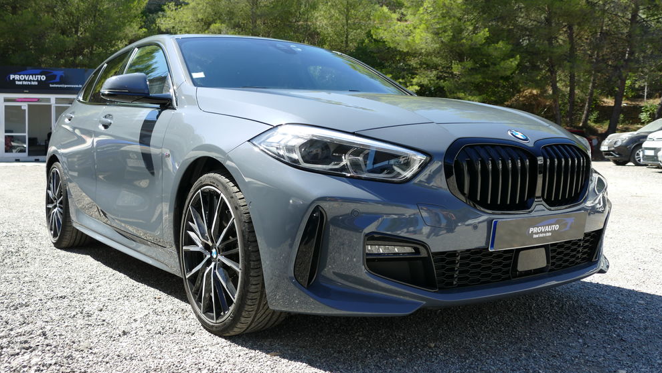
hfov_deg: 55.3
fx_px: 632
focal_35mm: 36
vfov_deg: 32.8
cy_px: 154
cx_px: 334
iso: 125
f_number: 3.1
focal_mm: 12.38
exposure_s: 1/640
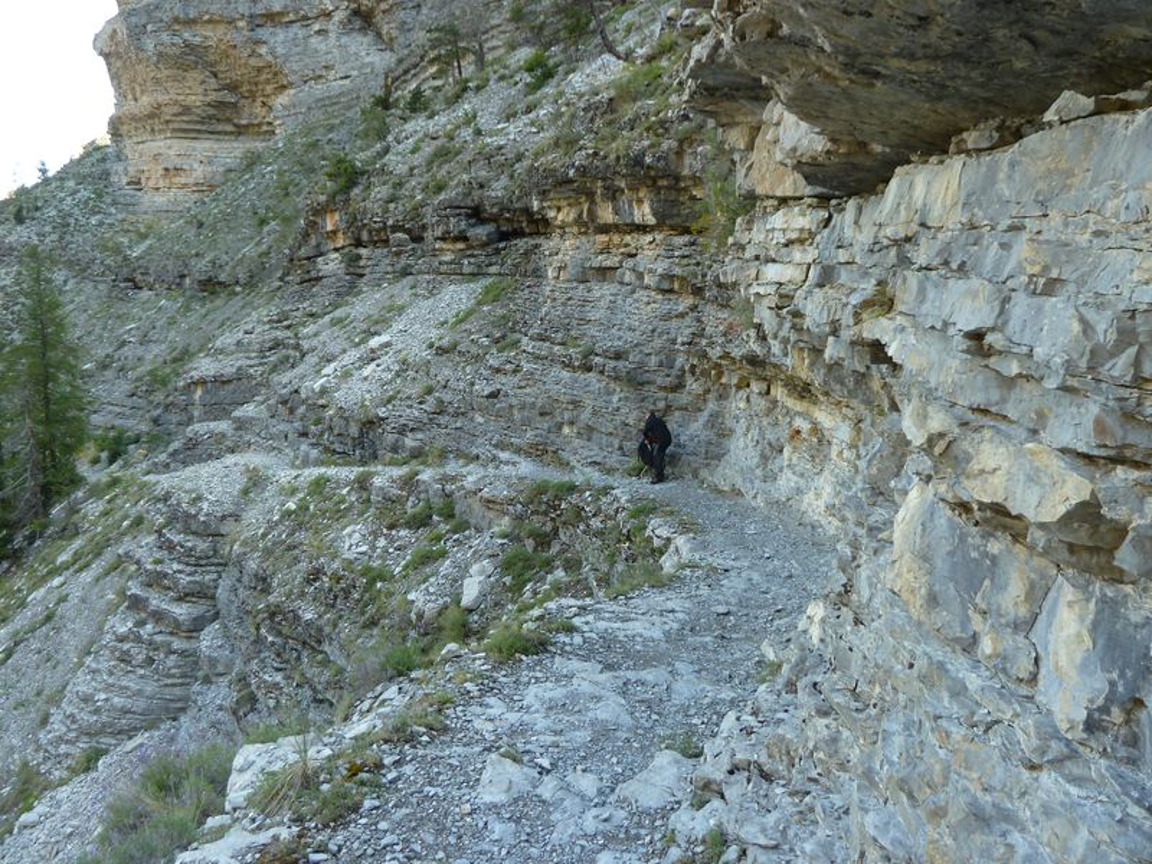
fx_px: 832
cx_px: 576
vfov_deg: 54.9
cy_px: 432
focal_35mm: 25
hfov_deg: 69.4
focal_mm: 4.1
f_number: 3.3
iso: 80
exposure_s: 1/30
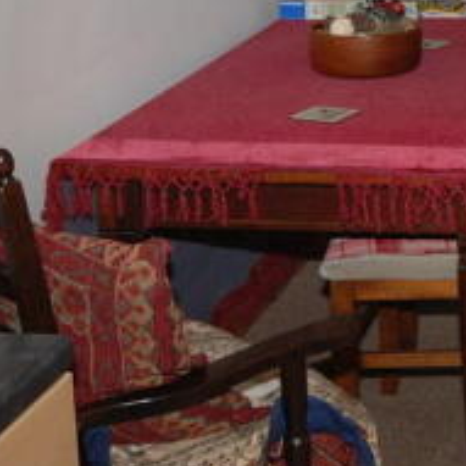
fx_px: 1530
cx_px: 655
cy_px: -1
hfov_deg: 16.1
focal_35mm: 100
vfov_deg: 16.9
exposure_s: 1/60
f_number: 5.6
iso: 200
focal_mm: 23
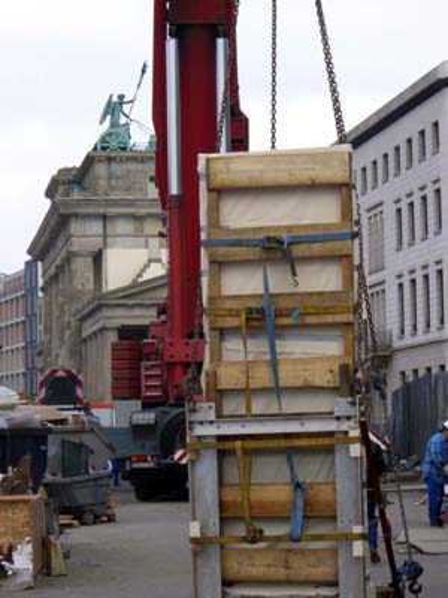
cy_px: 299
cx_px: 224
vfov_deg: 17.3
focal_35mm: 114
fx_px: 1967
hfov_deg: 13.0
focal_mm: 18.6
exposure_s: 1/250
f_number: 5.2
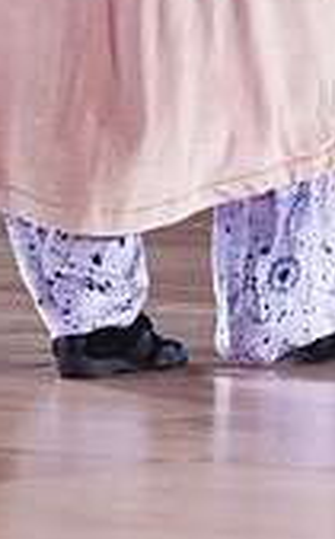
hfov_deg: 2.6
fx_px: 7350
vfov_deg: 4.2
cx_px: 295
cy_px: -246
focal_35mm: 501
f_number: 4
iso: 3200
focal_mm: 143
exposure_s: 1/400
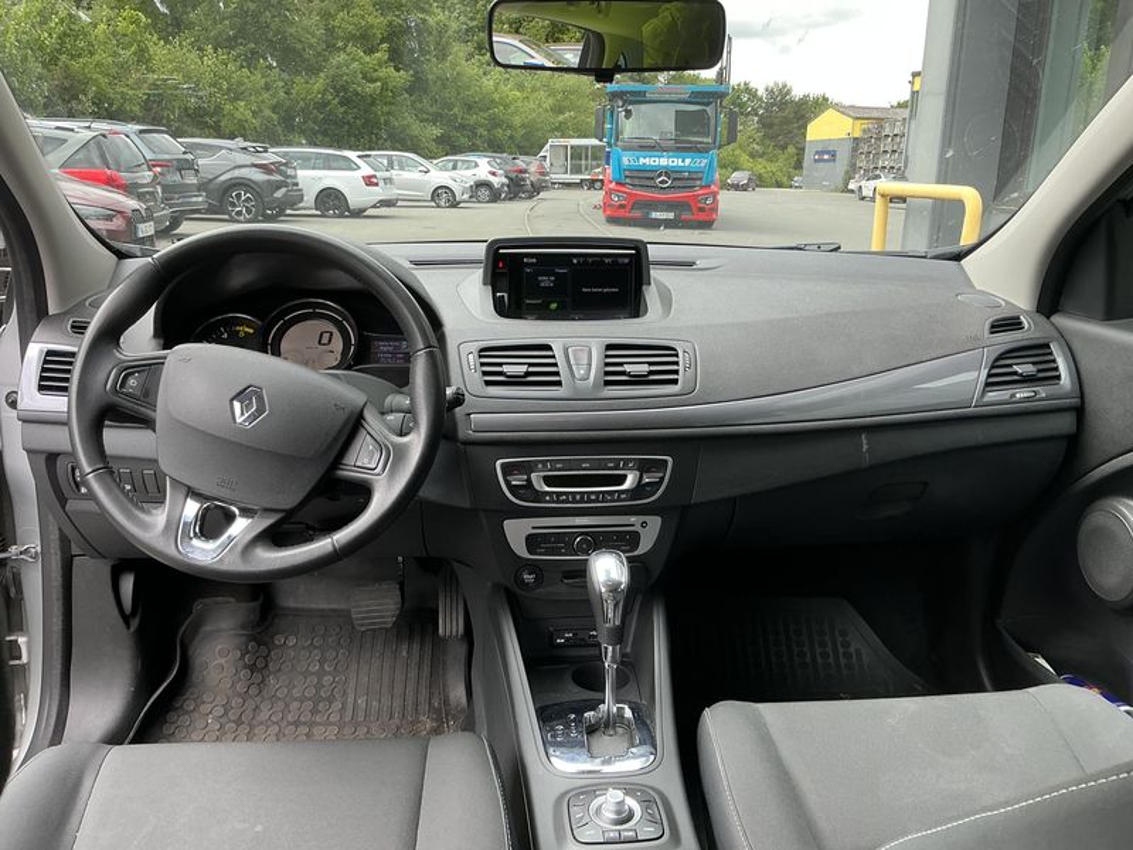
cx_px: 566
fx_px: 916
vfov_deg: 49.7
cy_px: 425
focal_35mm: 28
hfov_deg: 63.4
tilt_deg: -14.2
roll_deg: -0.9
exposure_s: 1/122
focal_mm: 3
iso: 20
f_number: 1.8
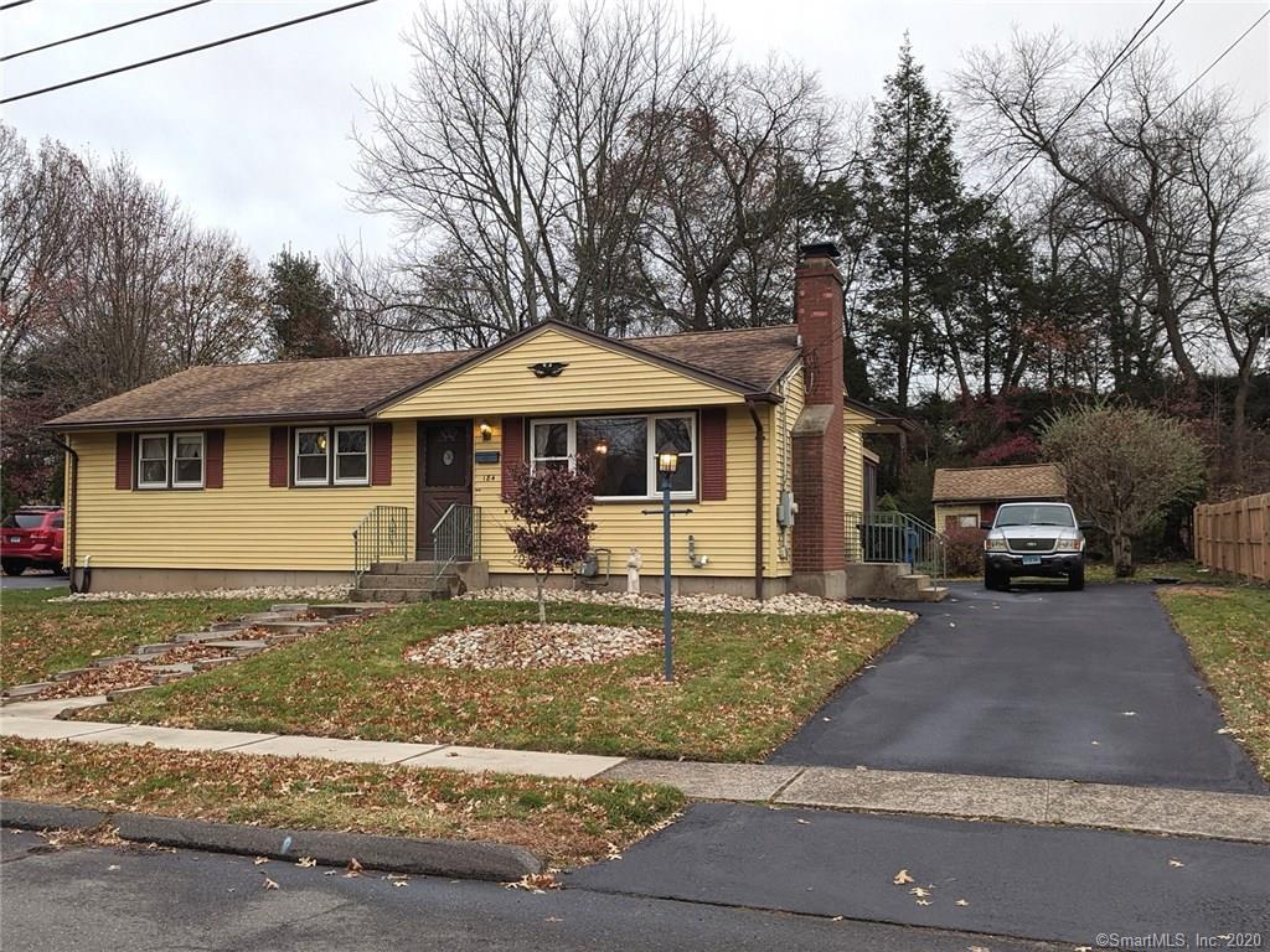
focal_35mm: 26
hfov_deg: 67.3
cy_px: 476
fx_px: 954
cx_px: 635
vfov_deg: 53.1
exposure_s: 1/180
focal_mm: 4.67
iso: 49
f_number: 2
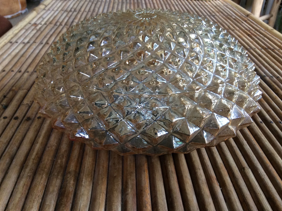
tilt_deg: -32.6
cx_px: 140
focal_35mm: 33
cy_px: 107
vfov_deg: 42.9
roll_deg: -0.6
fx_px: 269
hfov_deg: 55.4
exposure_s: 1/25
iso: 100
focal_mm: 3.3
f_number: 2.4
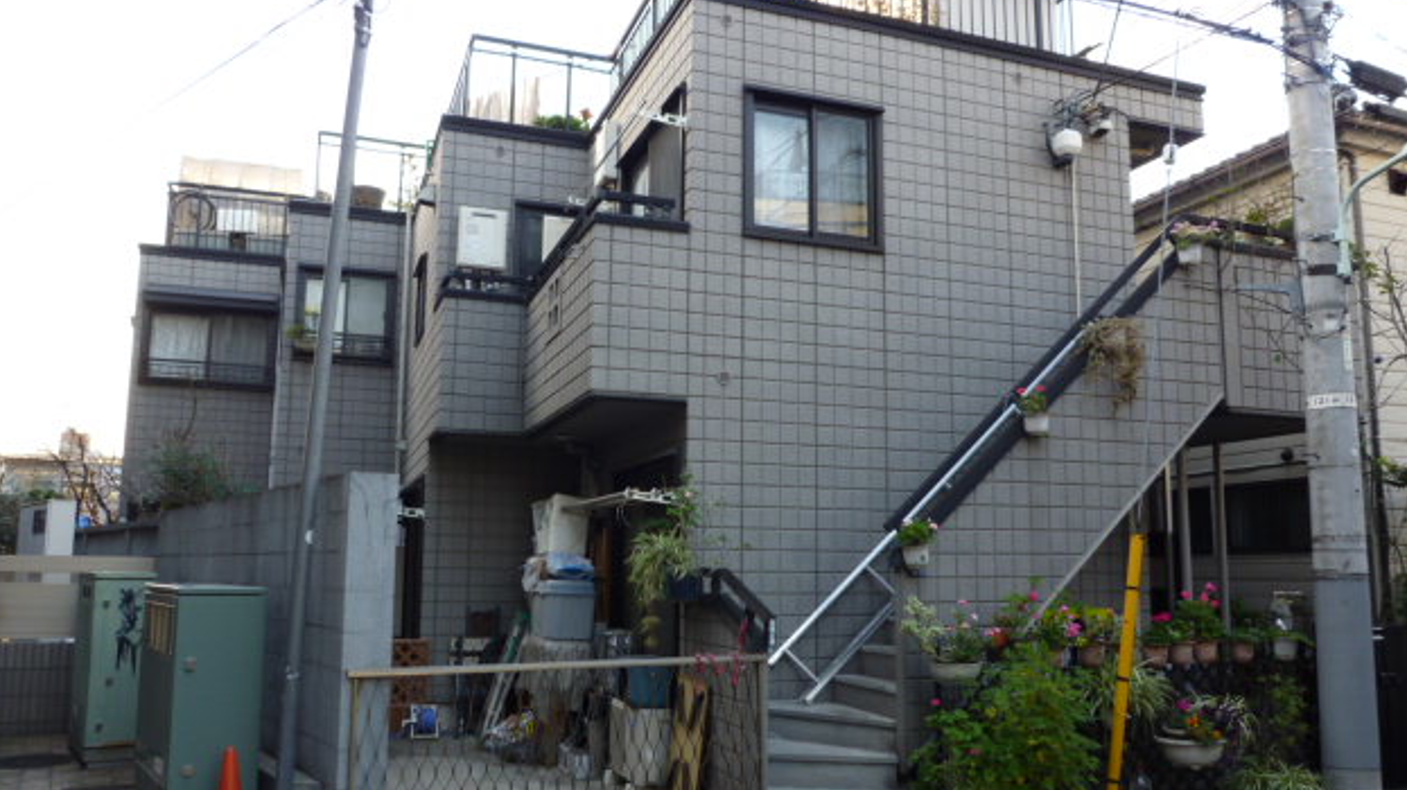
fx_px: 1044
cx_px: 702
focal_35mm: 28
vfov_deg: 41.4
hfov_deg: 67.9
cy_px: 420
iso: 80
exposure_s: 1/40
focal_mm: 4.5
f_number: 2.8
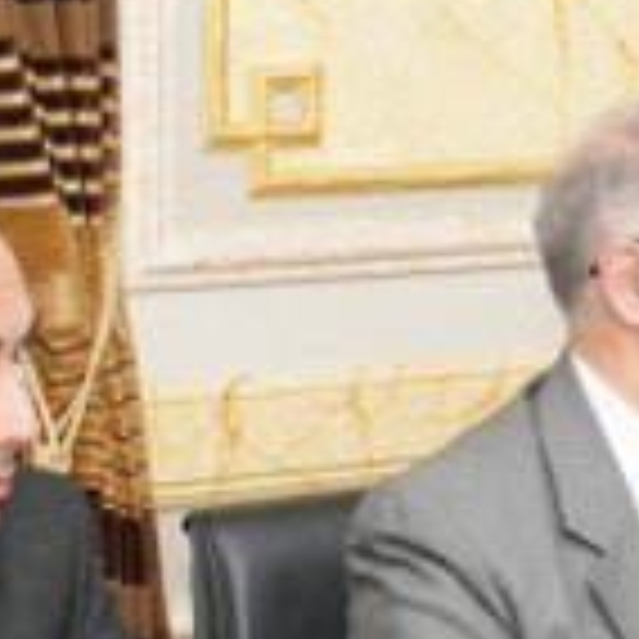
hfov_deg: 8.9
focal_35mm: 184
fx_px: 3843
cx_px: 1346
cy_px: 29
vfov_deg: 9.5
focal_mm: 30
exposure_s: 1/200
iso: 2000
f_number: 5
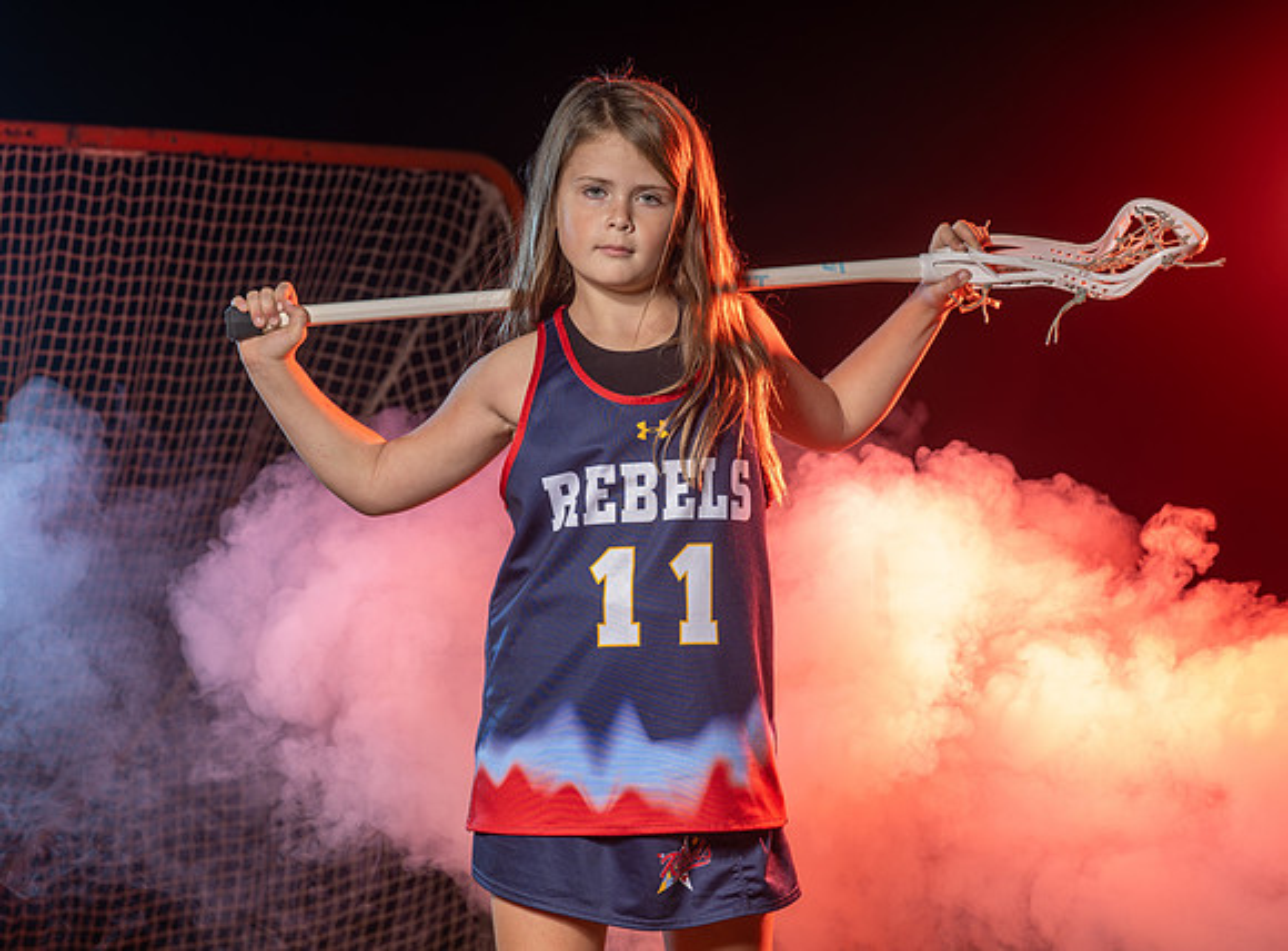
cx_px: 636
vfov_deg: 11.2
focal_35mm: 131
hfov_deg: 15.1
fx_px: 4853
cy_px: 445
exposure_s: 1/200
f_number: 7.1
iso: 64
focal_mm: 115
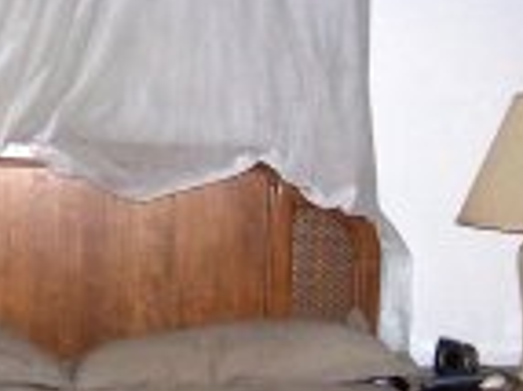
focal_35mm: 120
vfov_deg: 12.3
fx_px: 1812
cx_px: 33
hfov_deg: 16.2
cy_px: 197
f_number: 2.8
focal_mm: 6.3
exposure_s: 1/60
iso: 140
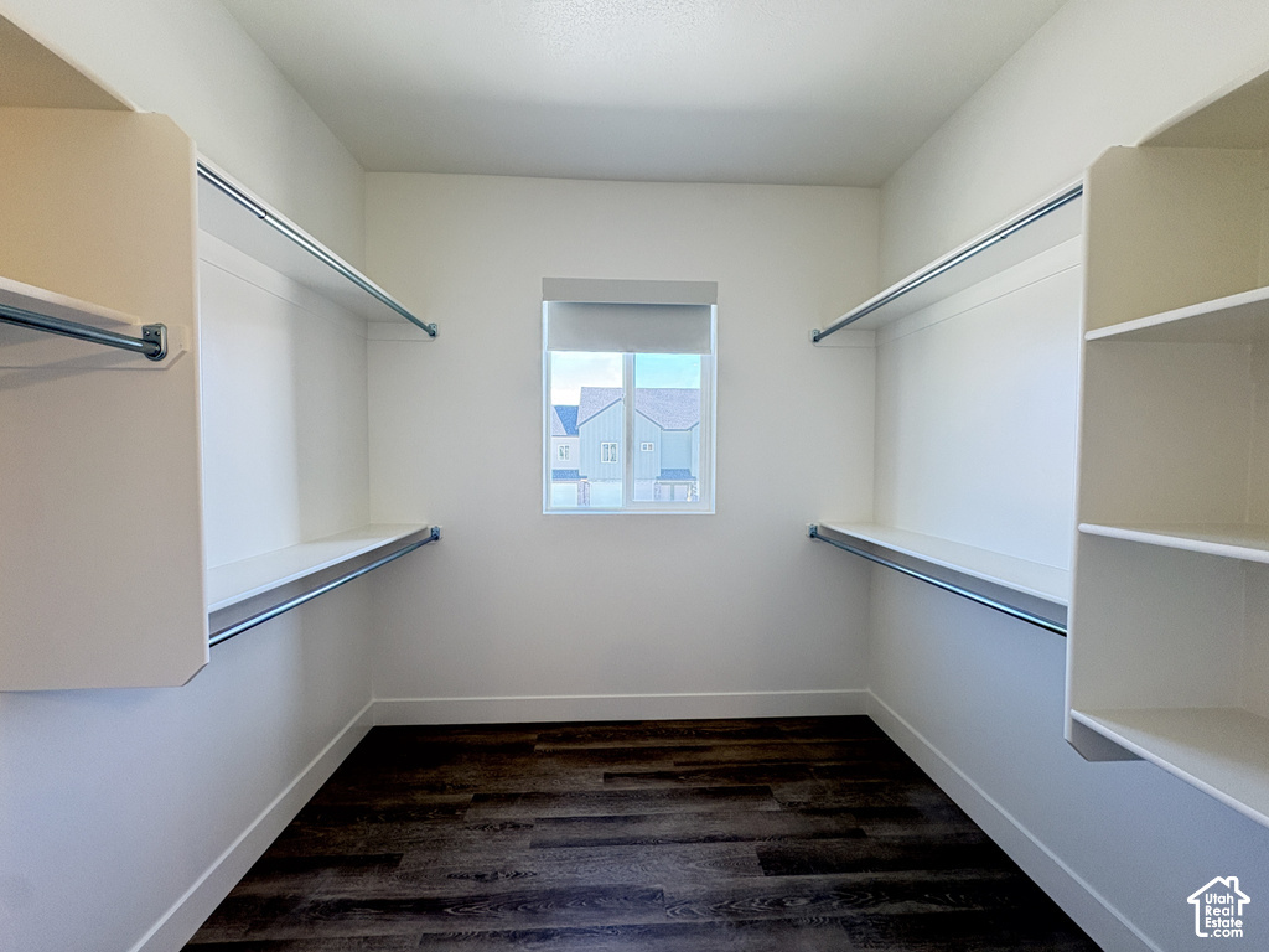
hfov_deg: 102.1
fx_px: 513
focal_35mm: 14
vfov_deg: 85.7
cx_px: 634
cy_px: 476
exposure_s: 1/120
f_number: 2.2
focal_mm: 2.22
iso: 250
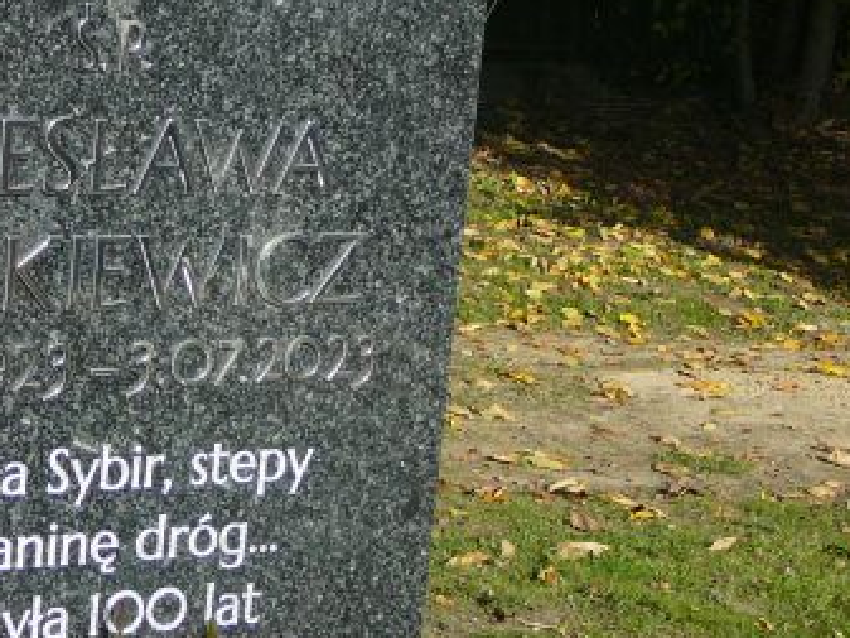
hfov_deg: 17.3
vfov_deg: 13.2
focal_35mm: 112
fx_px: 2751
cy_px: 300
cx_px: 66
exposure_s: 1/640
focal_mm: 8.7
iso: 80
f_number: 3.5
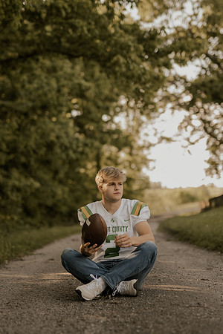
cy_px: 167
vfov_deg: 27.0
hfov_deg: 18.2
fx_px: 697
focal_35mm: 75
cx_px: 112
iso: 100
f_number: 1.8
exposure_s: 1/500
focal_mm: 50
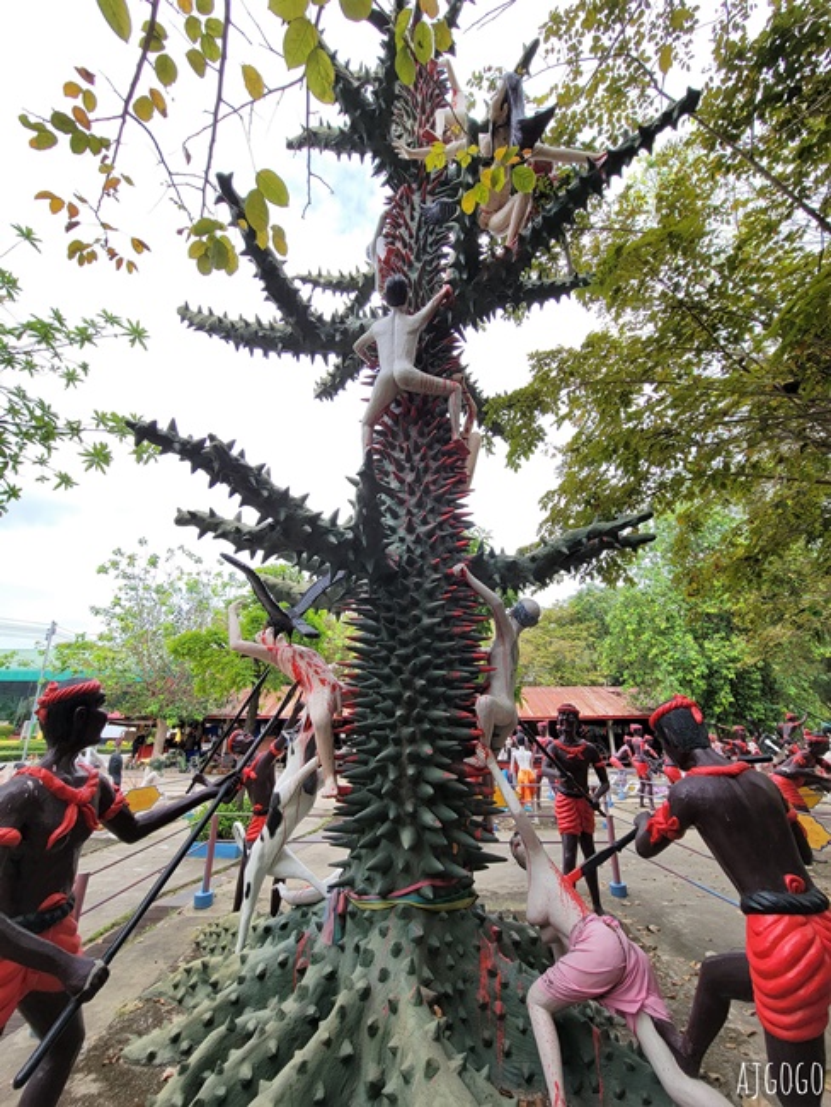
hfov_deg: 90.0
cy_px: 554
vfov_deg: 106.2
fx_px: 416
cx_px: 416
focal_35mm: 13
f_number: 2.2
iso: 50
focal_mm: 2.2
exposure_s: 1/650
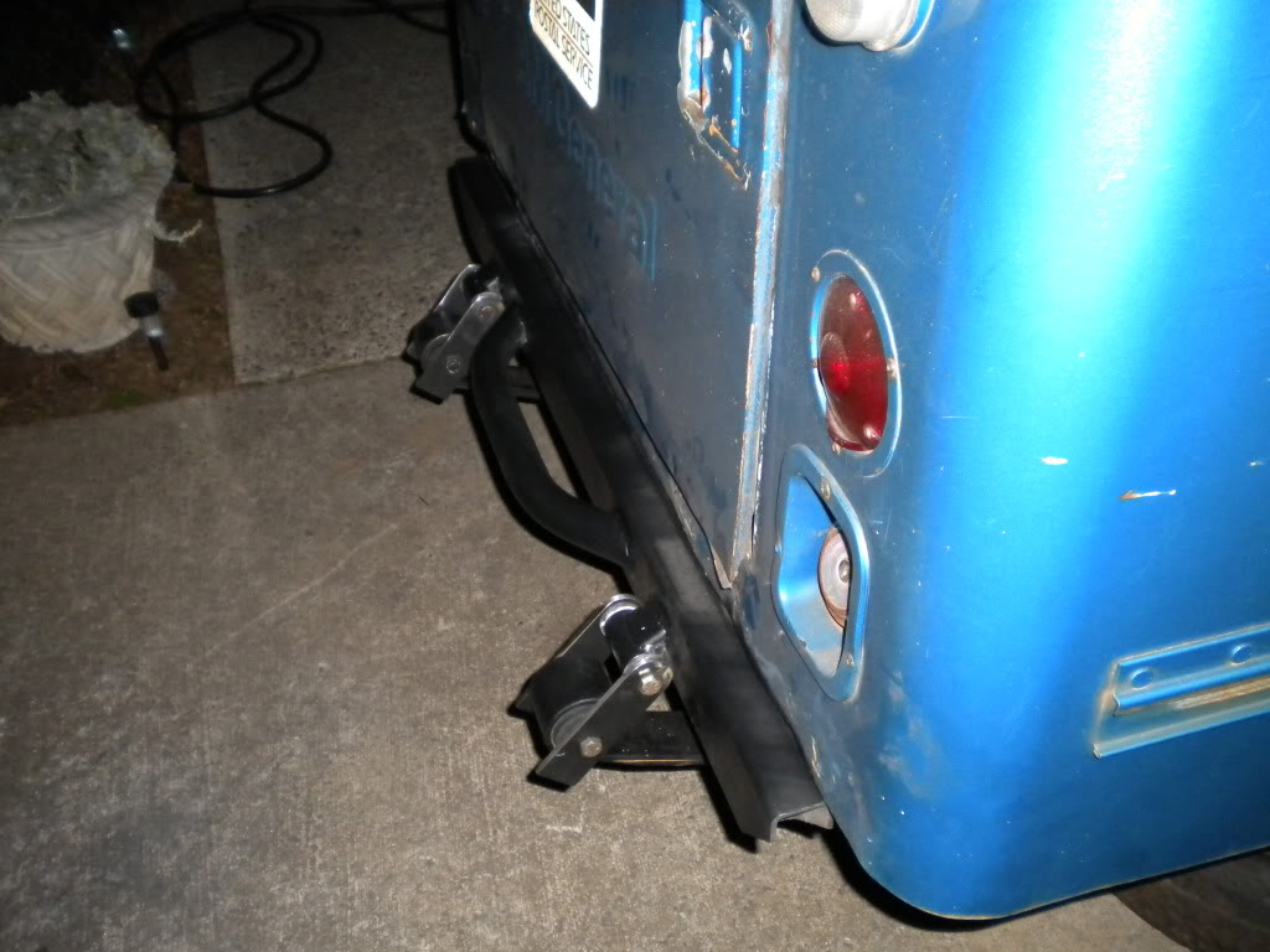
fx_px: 1284
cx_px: 635
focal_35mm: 35
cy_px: 476
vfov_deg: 40.7
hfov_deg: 52.6
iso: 400
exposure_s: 1/30
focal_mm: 6.3
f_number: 3.1
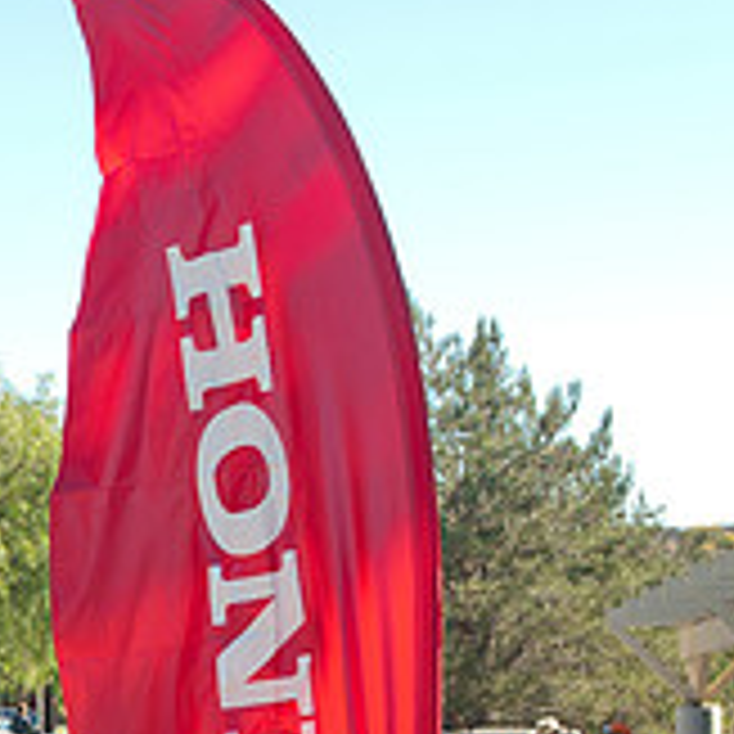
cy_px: 768
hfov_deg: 14.0
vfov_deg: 14.5
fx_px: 2831
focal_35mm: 118
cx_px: -288
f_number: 5
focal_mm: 26
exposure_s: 1/100
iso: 200
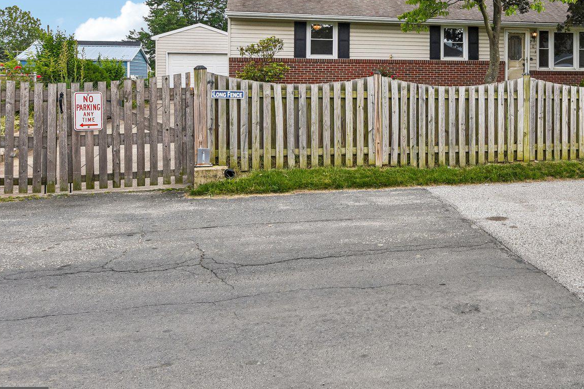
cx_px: 454
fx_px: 633
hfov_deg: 47.3
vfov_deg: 33.3
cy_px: 79
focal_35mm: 39
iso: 400
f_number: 8
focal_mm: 22
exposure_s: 1/500
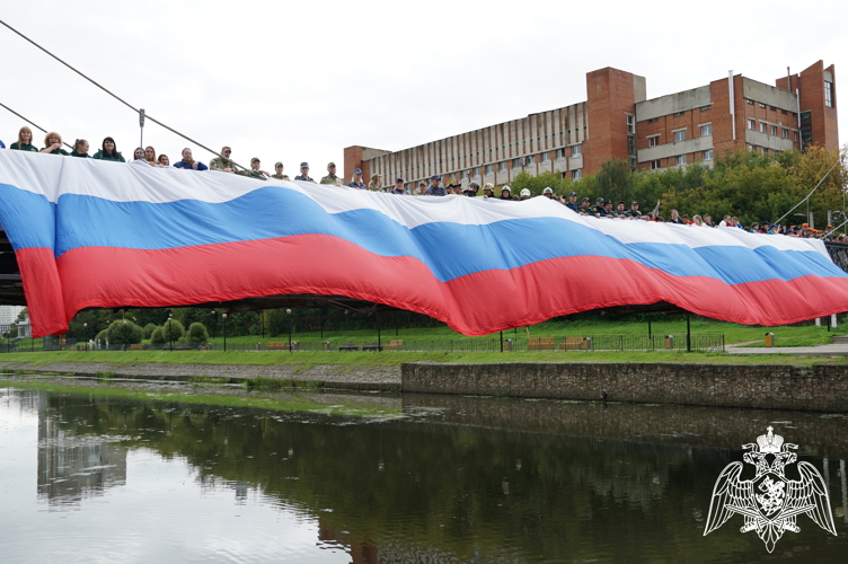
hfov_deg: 49.6
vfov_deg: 34.1
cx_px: 424
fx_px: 918
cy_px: 282
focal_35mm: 39
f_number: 5.6
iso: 100
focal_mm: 26
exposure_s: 1/125
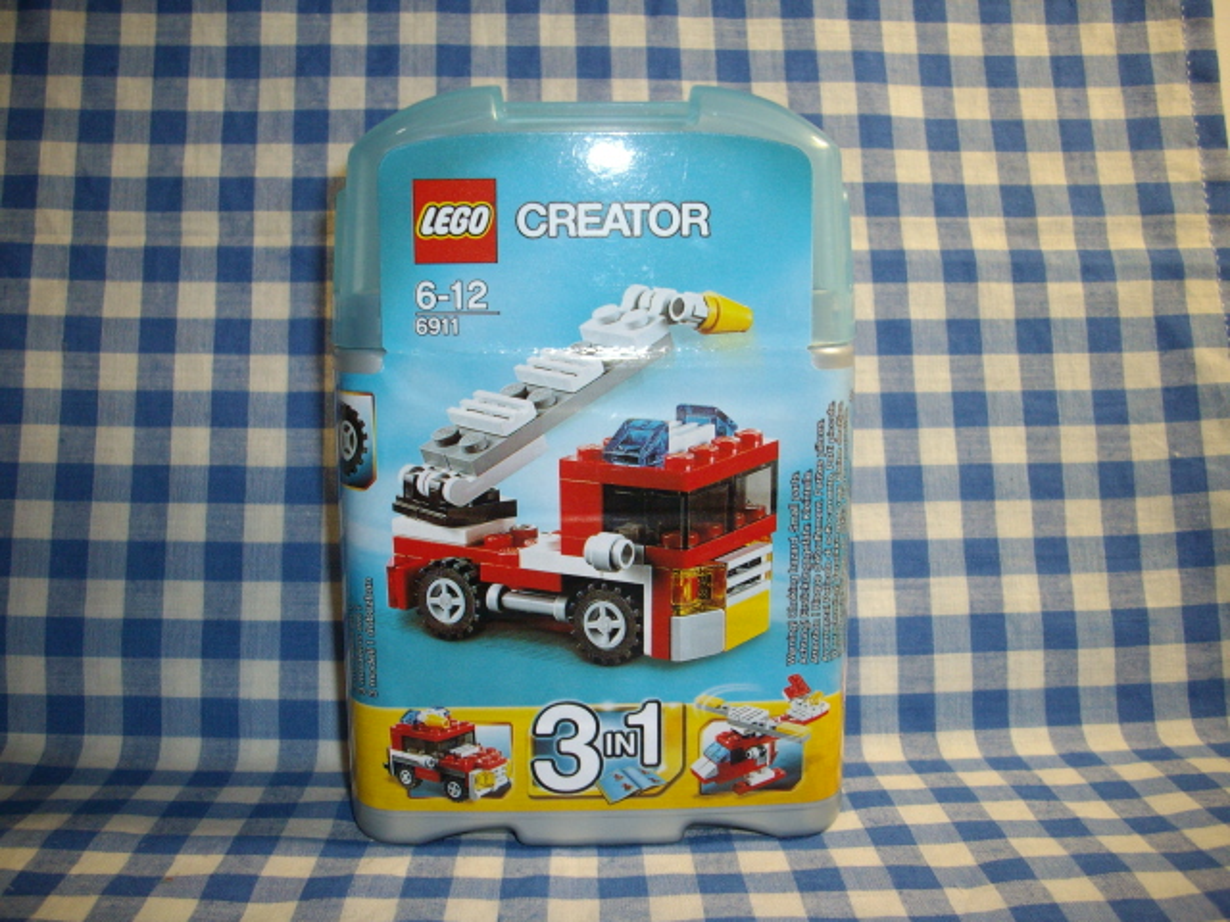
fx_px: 1315
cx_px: 615
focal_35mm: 37
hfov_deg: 50.1
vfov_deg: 38.7
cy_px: 461
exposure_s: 1/50
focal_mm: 6.2
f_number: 2.8
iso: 160
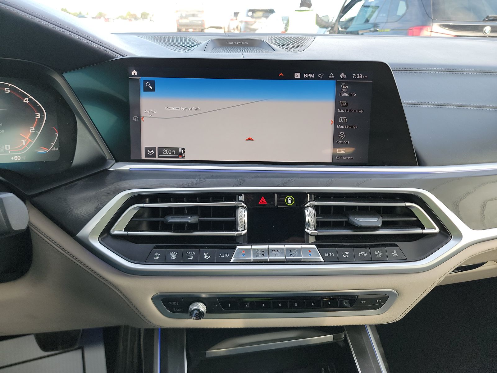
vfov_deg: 56.8
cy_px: 186
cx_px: 248
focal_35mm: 24
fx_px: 345
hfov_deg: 71.6
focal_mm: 6.7
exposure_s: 1/59
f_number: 1.8
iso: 60
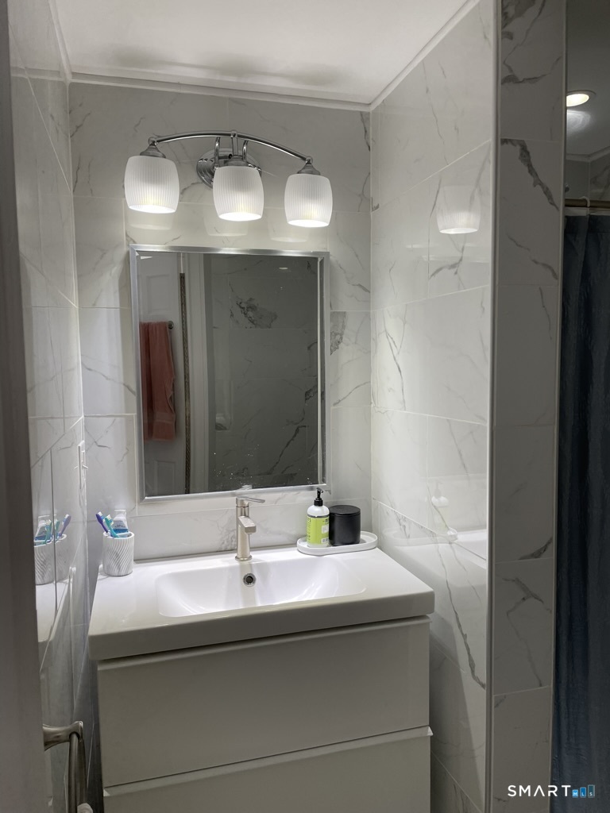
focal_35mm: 26
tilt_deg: -4.4
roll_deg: +1.5
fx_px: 611
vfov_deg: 67.3
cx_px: 305
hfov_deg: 53.1
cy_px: 406
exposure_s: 1/120
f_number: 1.6
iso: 40
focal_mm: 4.2
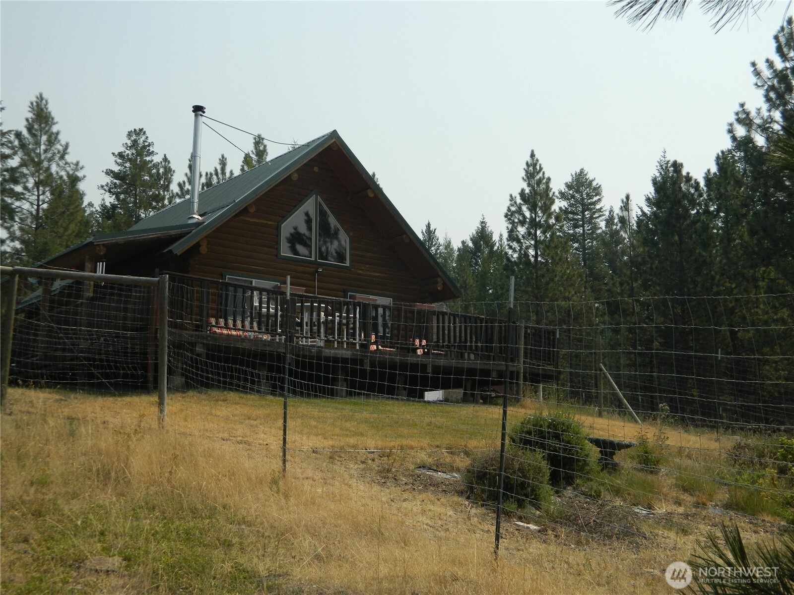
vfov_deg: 35.1
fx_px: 940
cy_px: 298
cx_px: 397
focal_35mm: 41
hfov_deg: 45.8
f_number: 9.8
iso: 80
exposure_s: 1/200
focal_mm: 7.3
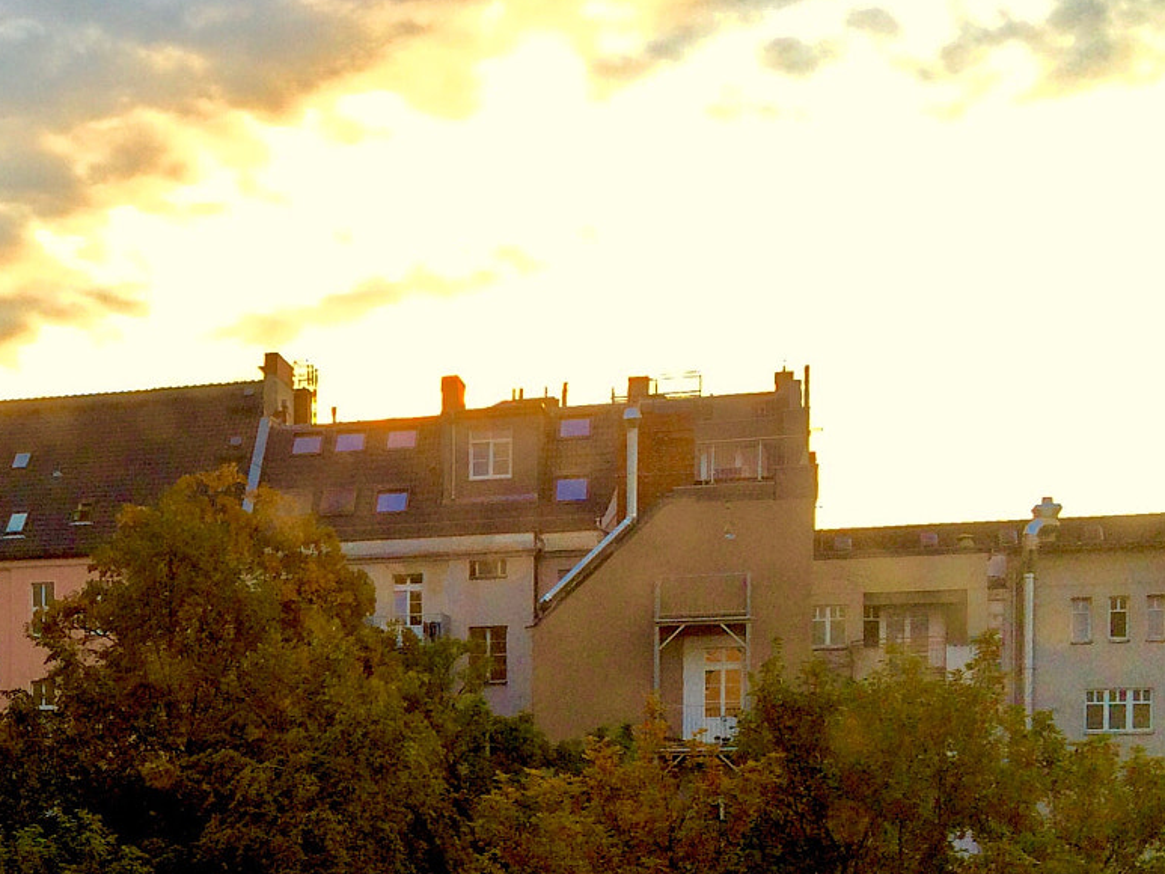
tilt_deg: -0.5
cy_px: 847
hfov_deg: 29.7
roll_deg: +1.4
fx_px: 2020
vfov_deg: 23.5
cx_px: -33
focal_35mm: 60
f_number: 2.2
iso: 50
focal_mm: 4.15
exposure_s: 1/100
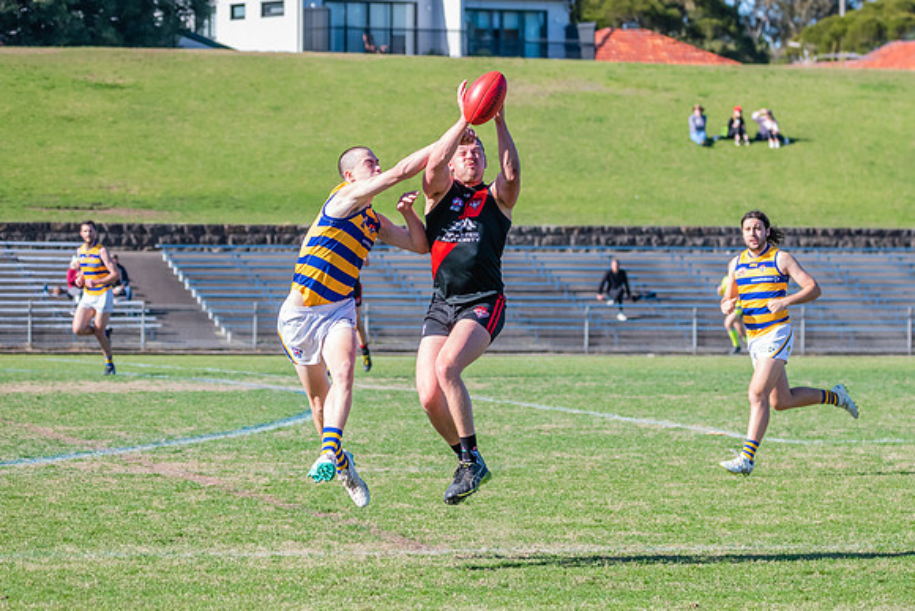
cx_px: 558
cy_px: 307
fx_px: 5751
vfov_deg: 6.1
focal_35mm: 226
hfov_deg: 9.1
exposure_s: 1/1600
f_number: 7.1
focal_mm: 150
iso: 800
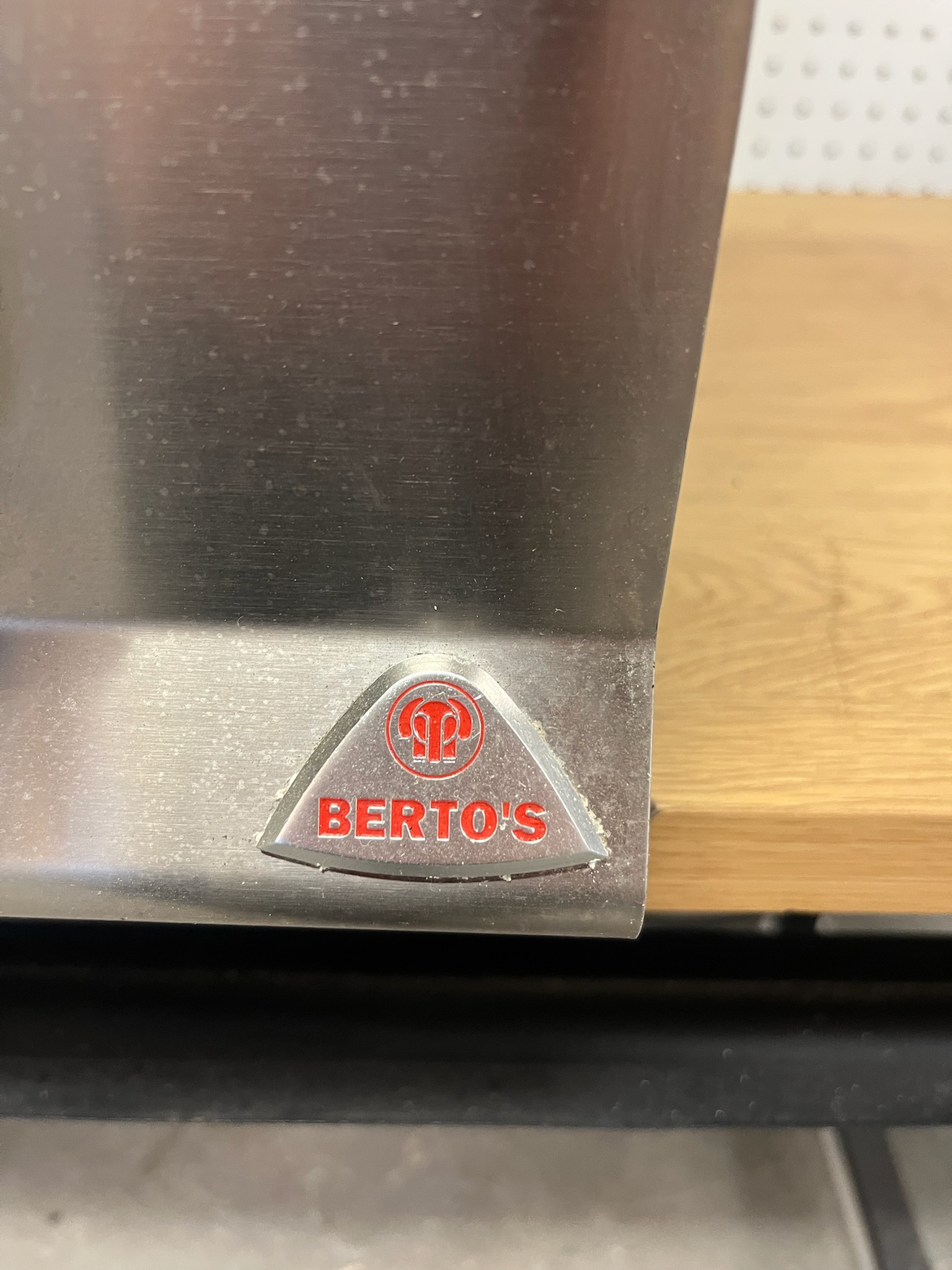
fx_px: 953
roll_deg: -1.2
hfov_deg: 53.1
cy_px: 635
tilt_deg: -36.2
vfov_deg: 67.3
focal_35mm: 26
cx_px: 476
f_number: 1.6
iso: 250
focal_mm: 5.1
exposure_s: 1/50
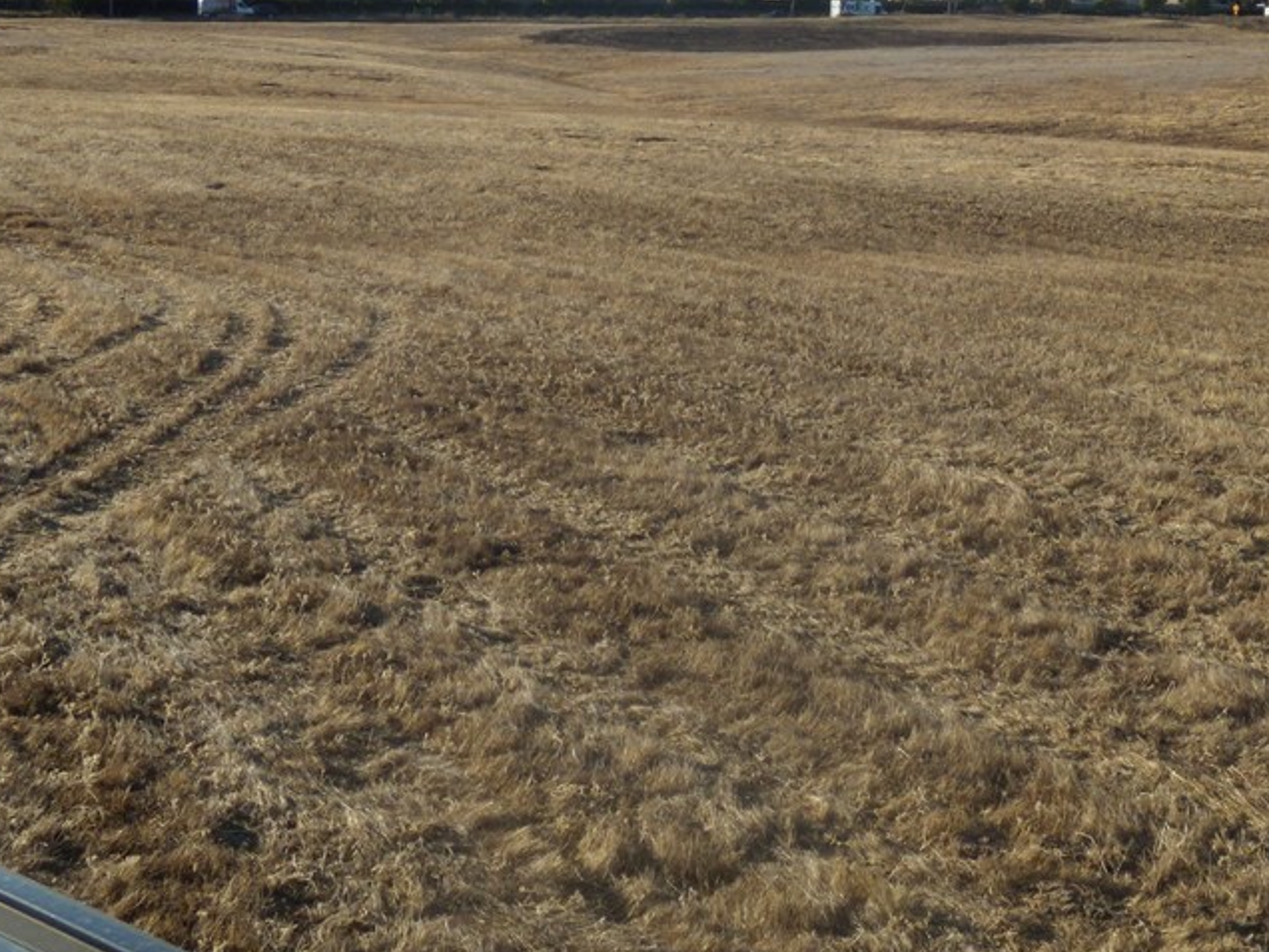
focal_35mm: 58
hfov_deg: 32.6
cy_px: 253
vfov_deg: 25.0
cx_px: 964
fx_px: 2126
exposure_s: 1/640
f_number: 3.6
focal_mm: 6.4
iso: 80
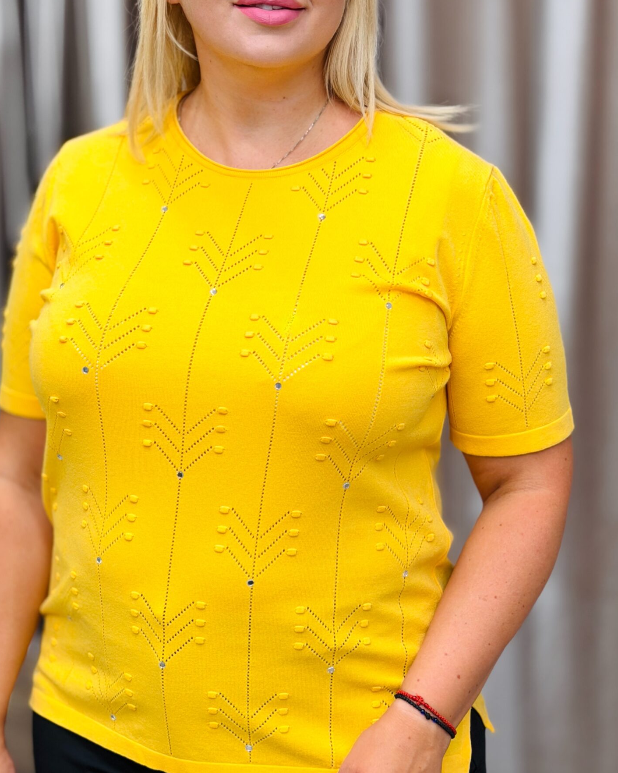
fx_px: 1555
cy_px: 360
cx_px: 286
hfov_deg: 22.5
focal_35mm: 68
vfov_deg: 27.9
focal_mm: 6.76
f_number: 1.78
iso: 64
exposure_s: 1/100
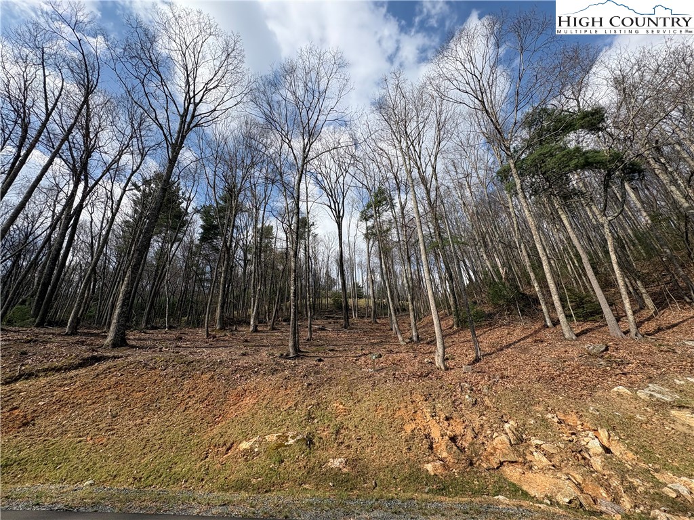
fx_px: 281
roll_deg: +4.1
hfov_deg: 102.1
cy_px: 260
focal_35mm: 14
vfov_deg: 85.7
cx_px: 347
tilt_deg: +27.6
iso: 40
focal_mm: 2.22
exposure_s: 1/1506
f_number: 2.2
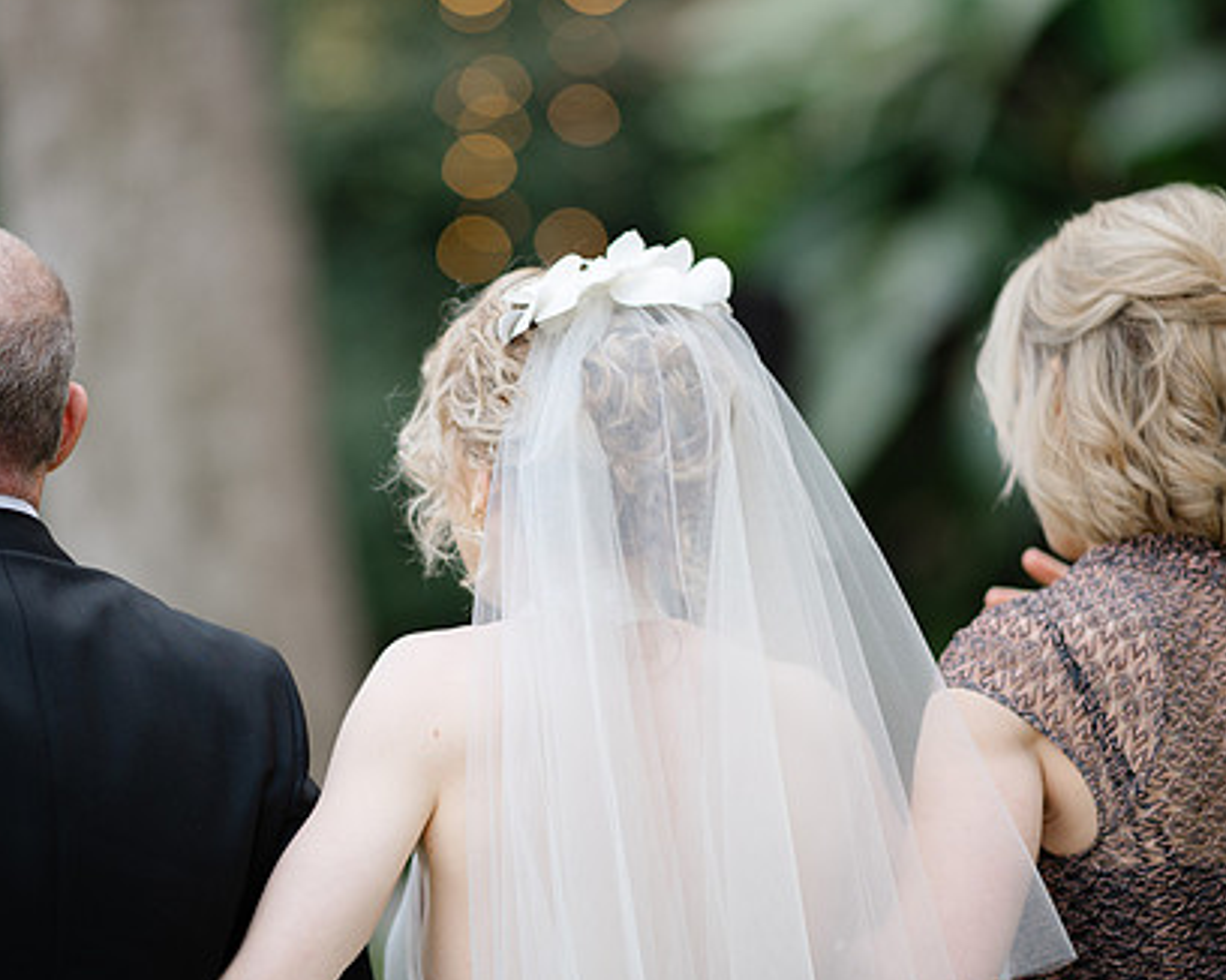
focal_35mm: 140
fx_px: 5077
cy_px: 496
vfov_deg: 11.0
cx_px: 472
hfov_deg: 13.8
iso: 100
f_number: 1.4
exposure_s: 1/800
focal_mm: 105
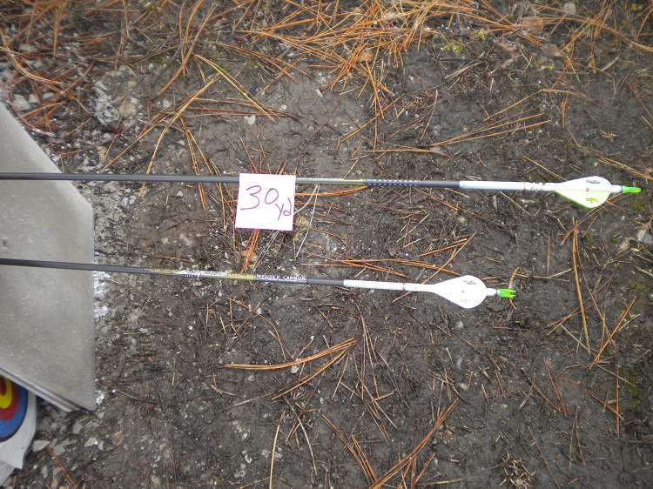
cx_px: 326
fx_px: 660
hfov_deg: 52.6
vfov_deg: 40.7
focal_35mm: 35
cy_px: 244
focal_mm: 6.3
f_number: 3.1
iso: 80
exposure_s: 1/175
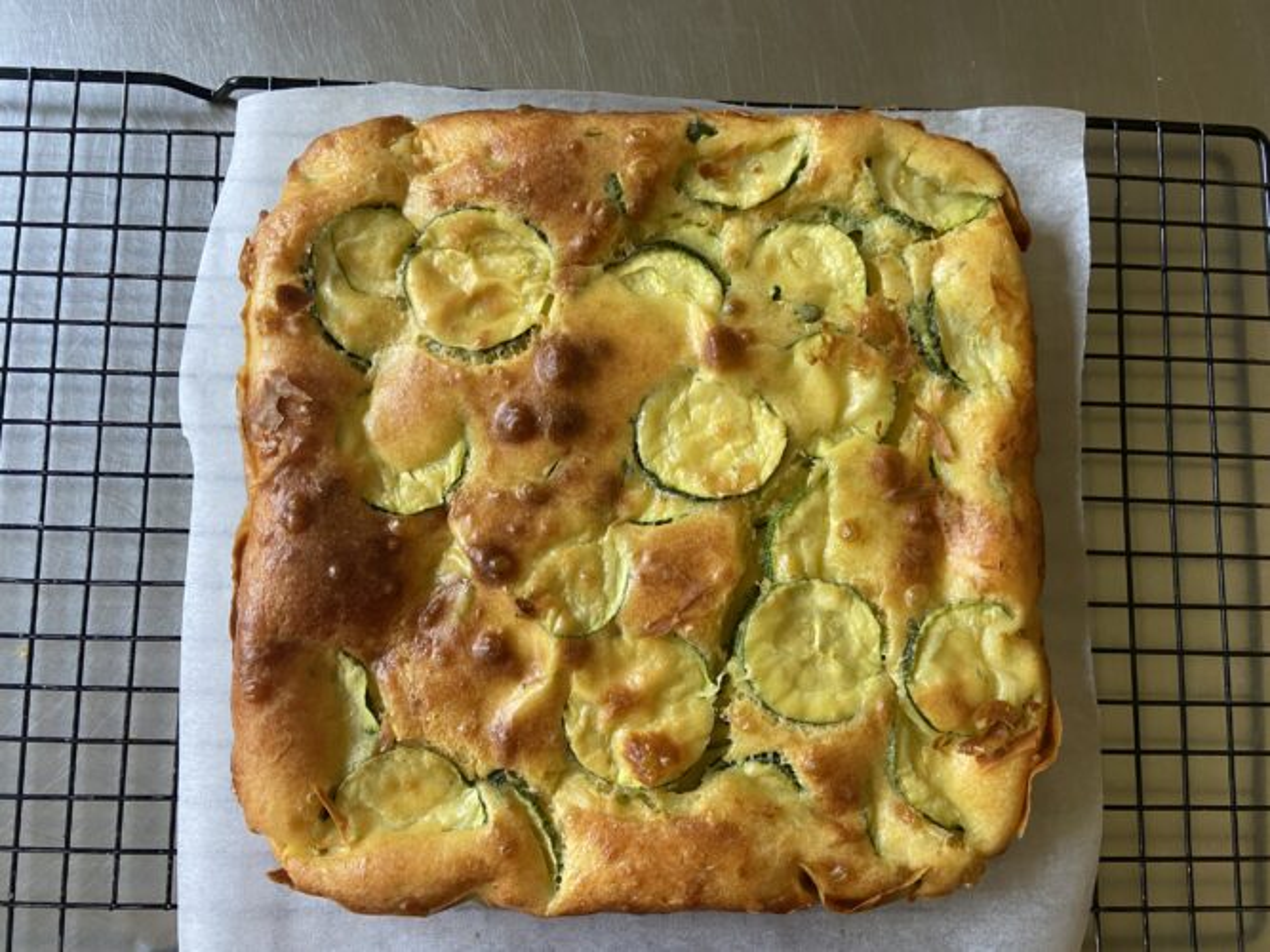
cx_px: 635
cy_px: 476
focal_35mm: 26
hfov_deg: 67.3
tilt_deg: -84.5
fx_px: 954
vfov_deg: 53.0
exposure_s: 1/60
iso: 160
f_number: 1.8
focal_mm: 4.25
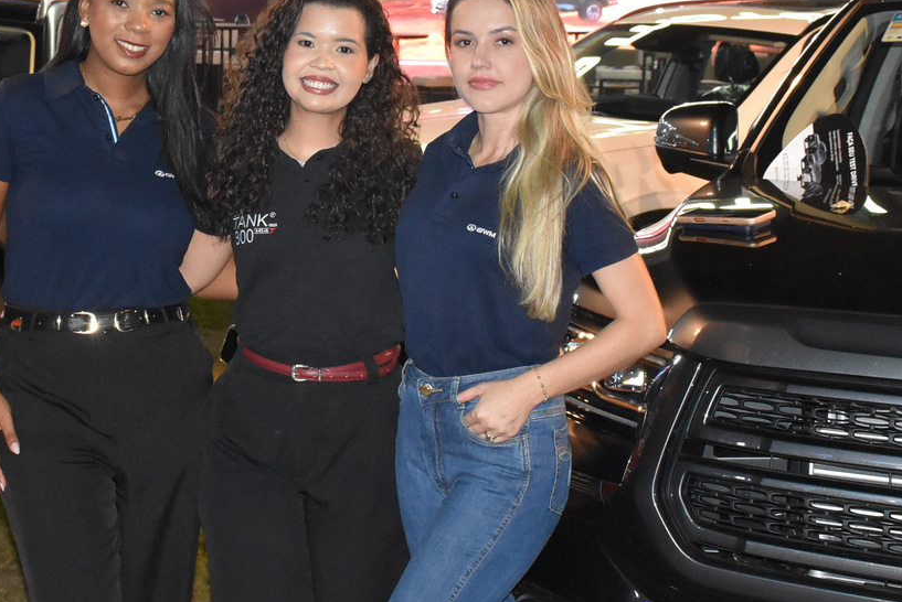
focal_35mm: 94
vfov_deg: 14.5
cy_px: 110
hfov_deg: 21.5
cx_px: 232
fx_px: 2357
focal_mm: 32
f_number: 7.1
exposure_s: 1/60
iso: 4000
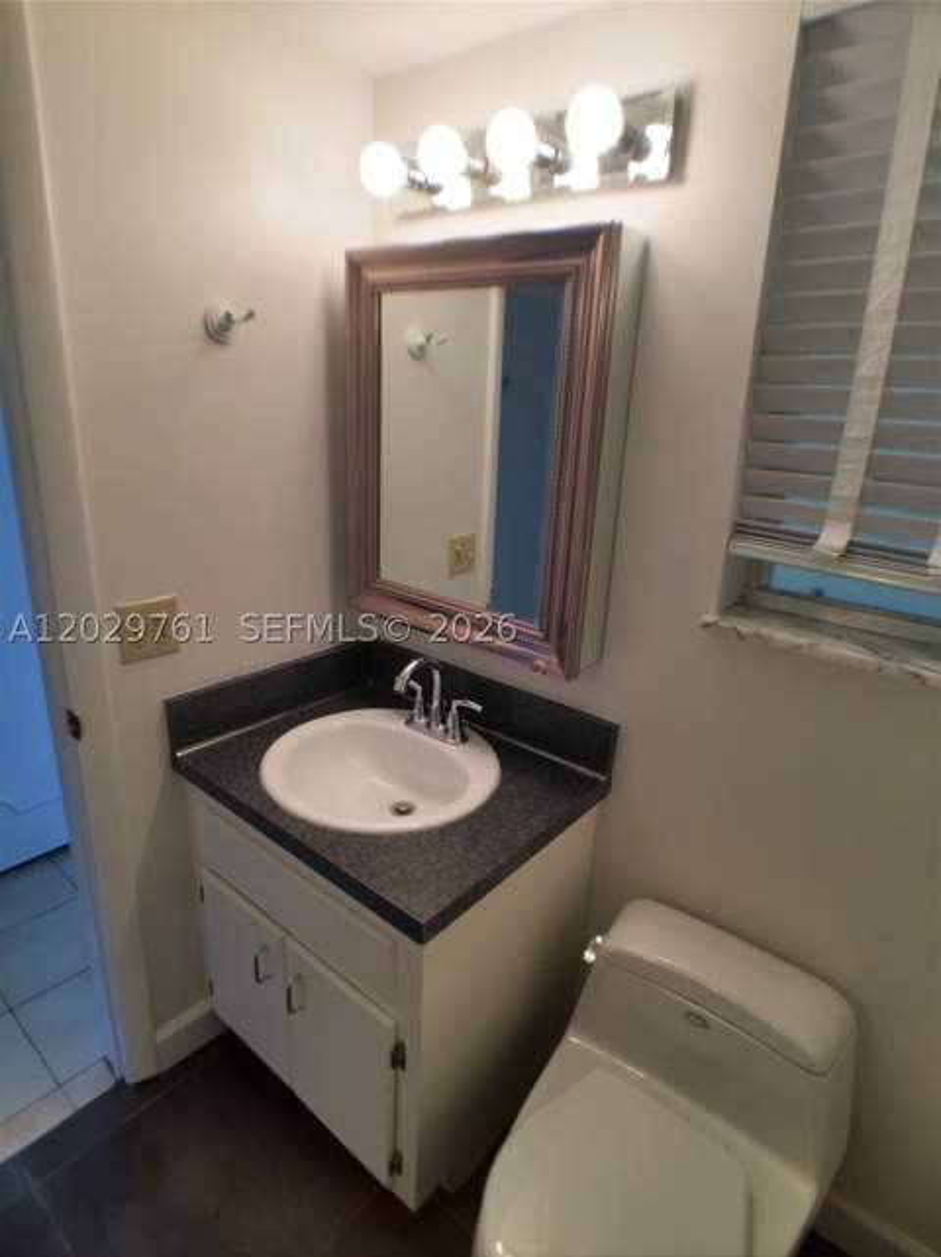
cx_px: 470
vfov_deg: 61.7
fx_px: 1052
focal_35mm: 29
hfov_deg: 48.2
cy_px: 628
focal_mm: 4.15
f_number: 2.2
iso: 32
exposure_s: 1/134
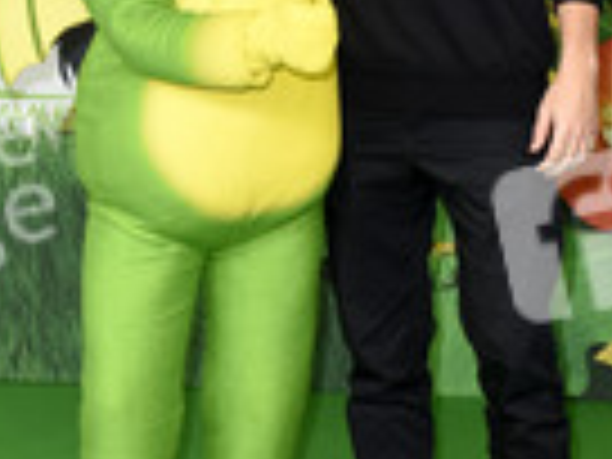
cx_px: 315
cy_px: -9
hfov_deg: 14.5
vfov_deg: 10.8
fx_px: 2404
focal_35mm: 136
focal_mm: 32
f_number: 5.6
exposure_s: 1/125
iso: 500
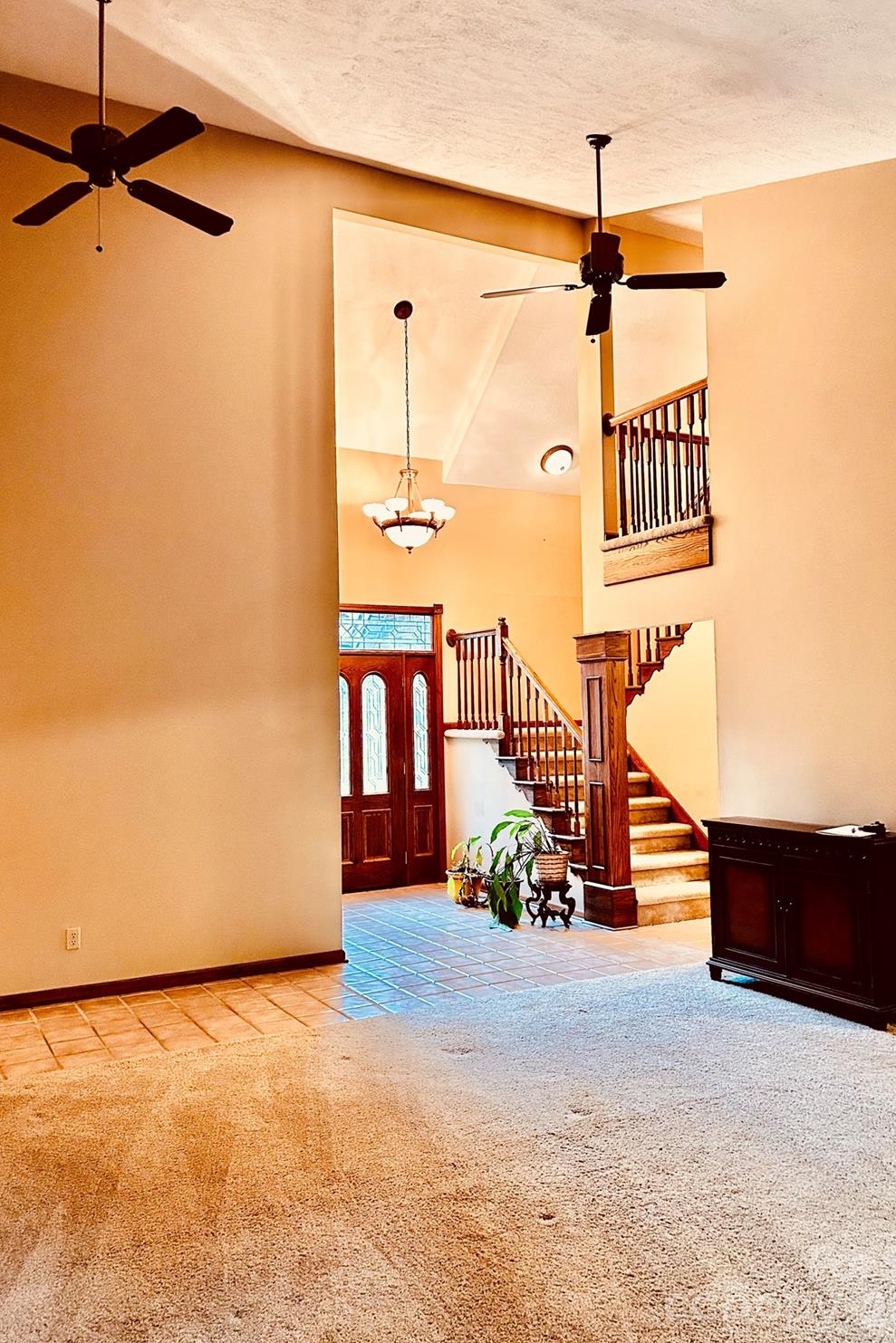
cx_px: 449
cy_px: 650
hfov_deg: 46.4
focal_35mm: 28
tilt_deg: +3.9
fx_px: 1045
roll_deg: +0.9
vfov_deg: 65.5
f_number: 1.5
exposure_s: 1/60
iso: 320
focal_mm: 5.7
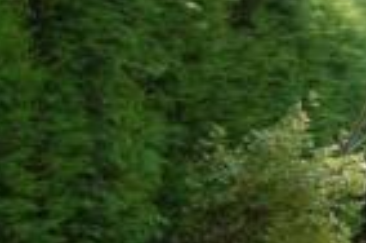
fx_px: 2668
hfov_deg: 7.7
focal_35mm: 263
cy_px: 271
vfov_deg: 5.2
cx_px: 577
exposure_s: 1/200
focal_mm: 38
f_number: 8
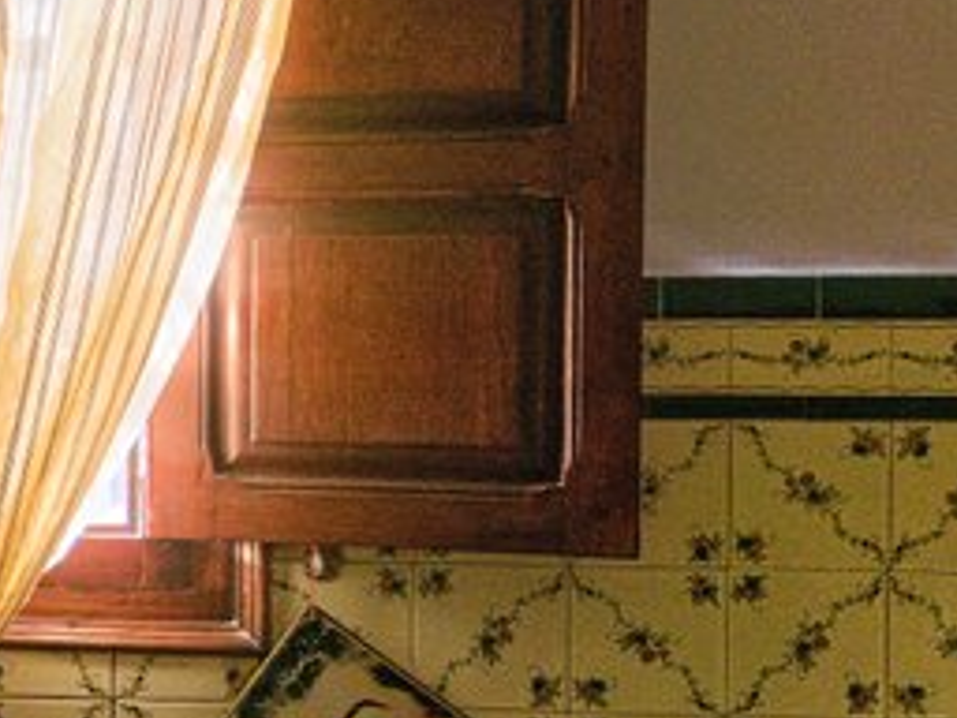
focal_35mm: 73
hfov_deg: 23.5
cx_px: -295
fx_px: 2018
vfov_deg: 20.2
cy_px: 352
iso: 200
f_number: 4
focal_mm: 13
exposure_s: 1/125
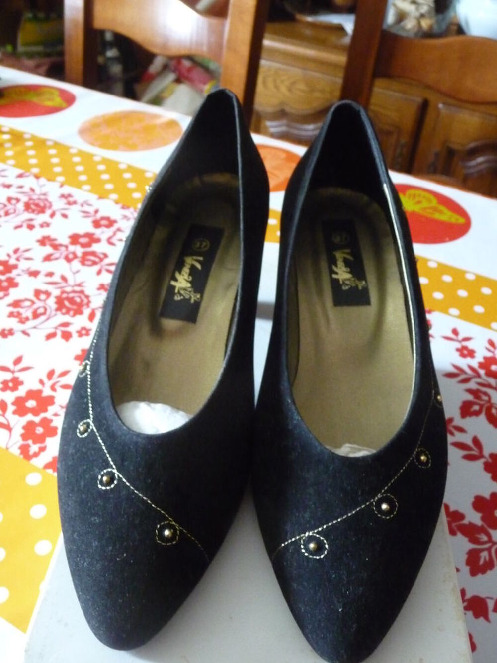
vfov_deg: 54.0
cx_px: 248
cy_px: 332
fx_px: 651
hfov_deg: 41.8
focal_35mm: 34
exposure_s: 1/15
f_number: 3.6
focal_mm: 5.6
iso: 800
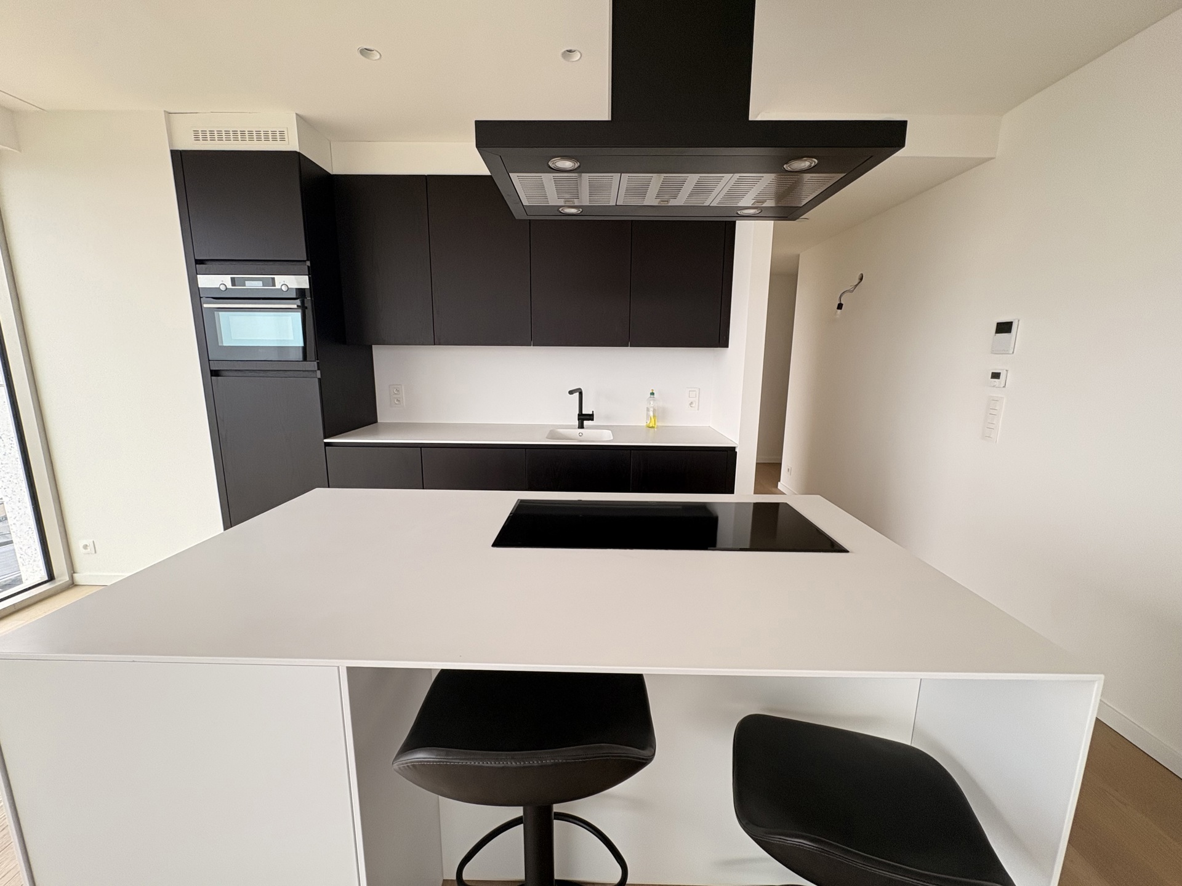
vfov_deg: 85.7
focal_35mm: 14
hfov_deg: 102.1
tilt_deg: -9.8
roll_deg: -0.2
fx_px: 478
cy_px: 443
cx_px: 591
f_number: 2.2
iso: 100
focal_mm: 2.22
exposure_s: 1/99
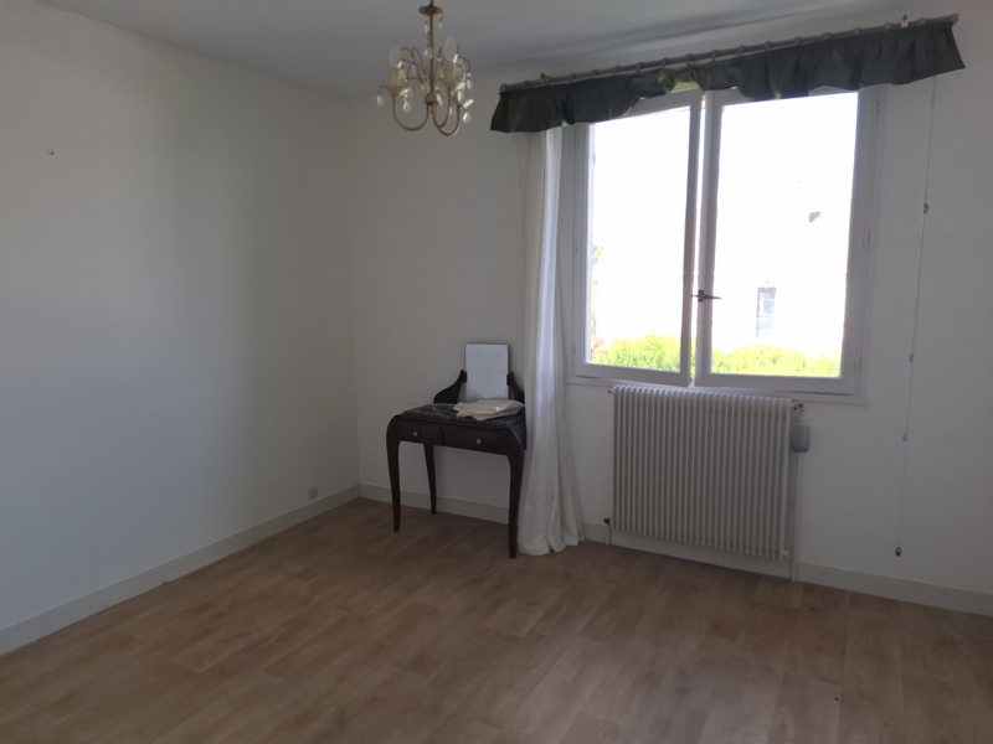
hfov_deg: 73.9
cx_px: 496
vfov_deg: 58.9
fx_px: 660
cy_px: 372
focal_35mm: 23
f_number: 1.8
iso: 50
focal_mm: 5.54
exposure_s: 1/162
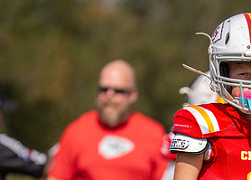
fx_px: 5992
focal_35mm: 840
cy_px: 219
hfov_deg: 2.4
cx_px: 284
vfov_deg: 1.7
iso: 125
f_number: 2.8
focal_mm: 200
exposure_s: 1/3200
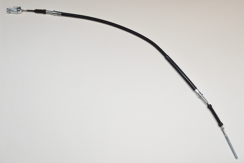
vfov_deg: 25.5
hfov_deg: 37.5
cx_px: 122
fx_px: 359
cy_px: 82
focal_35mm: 53
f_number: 4.5
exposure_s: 1/100
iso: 800
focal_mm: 19.7
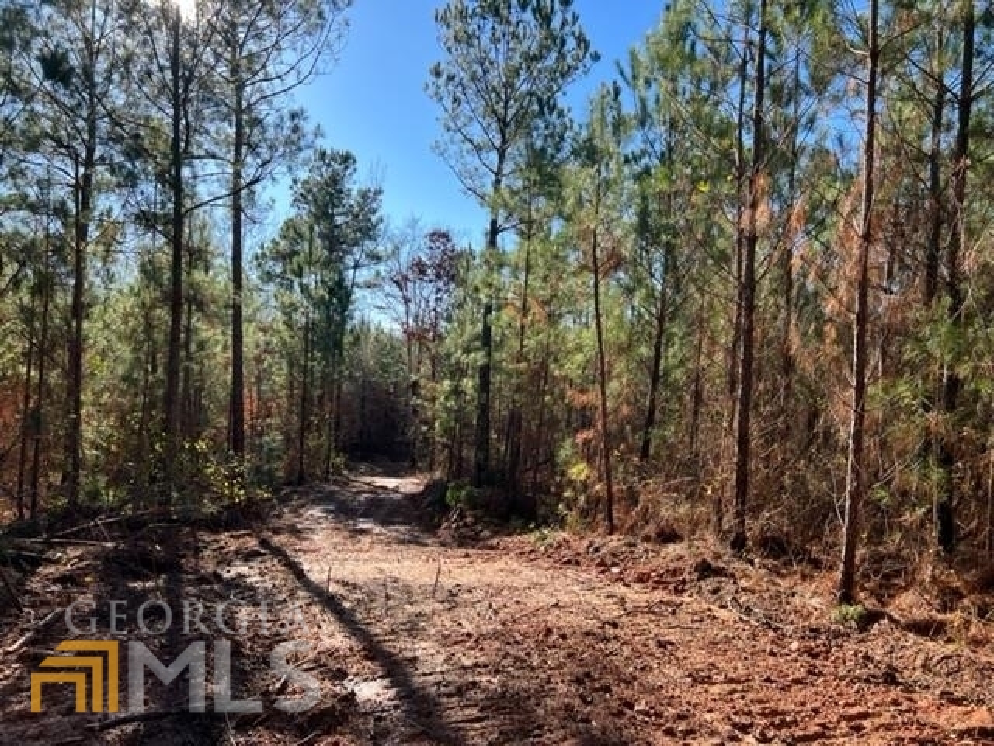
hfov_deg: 67.3
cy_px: 373
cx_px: 497
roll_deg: -3.6
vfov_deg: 53.1
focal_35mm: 26
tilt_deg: -1.0
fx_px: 747
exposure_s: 1/1531
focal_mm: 5.7
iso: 50
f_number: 1.5
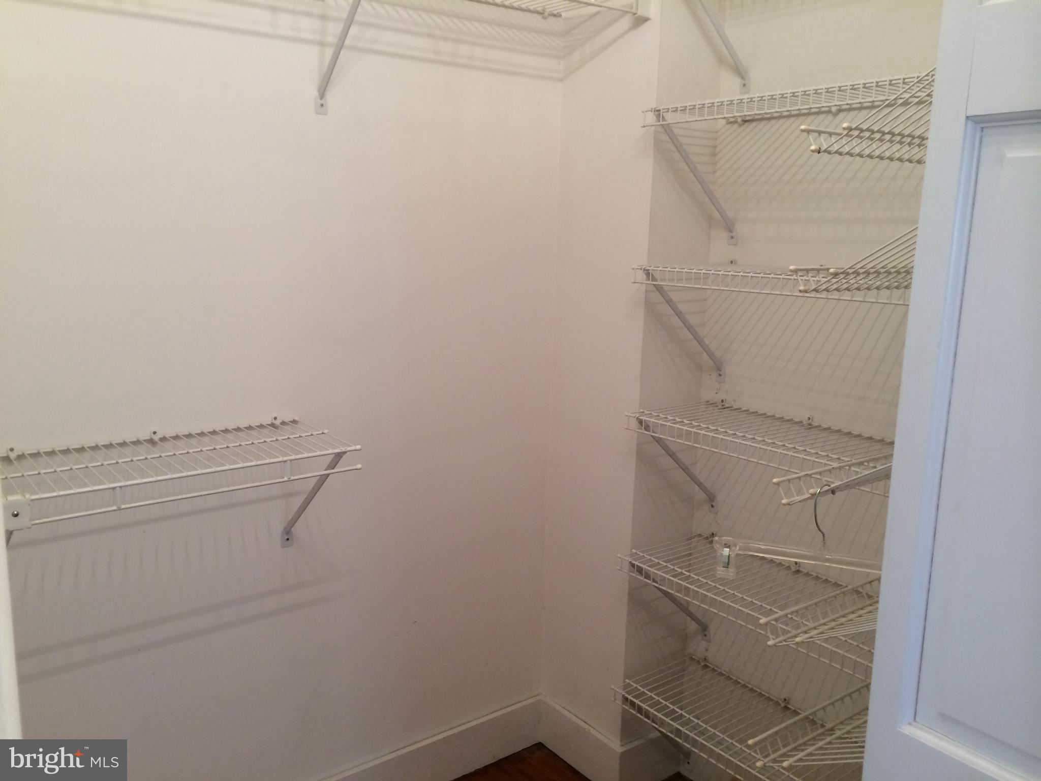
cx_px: 520
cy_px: 390
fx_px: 902
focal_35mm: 30
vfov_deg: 46.8
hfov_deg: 60.0
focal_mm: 4.12
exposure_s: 1/30
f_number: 2.2
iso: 40
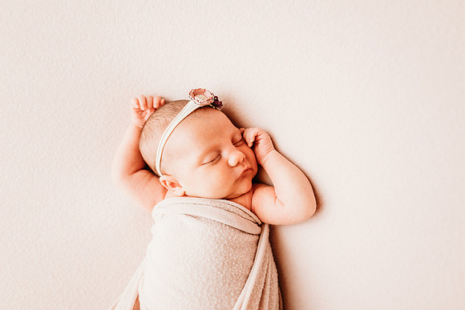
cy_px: 155
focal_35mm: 24
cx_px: 232
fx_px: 310
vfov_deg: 53.2
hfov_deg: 73.7
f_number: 2.2
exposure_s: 1/200
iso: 100
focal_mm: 24
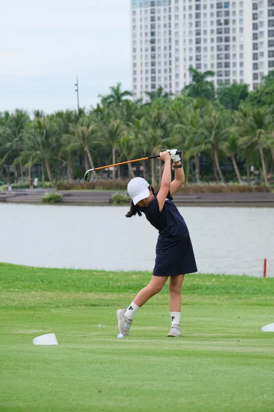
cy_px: 206
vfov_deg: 13.1
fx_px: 1793
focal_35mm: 157
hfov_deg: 8.7
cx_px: 137
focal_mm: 104.9
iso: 320
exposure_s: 1/450
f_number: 5.6
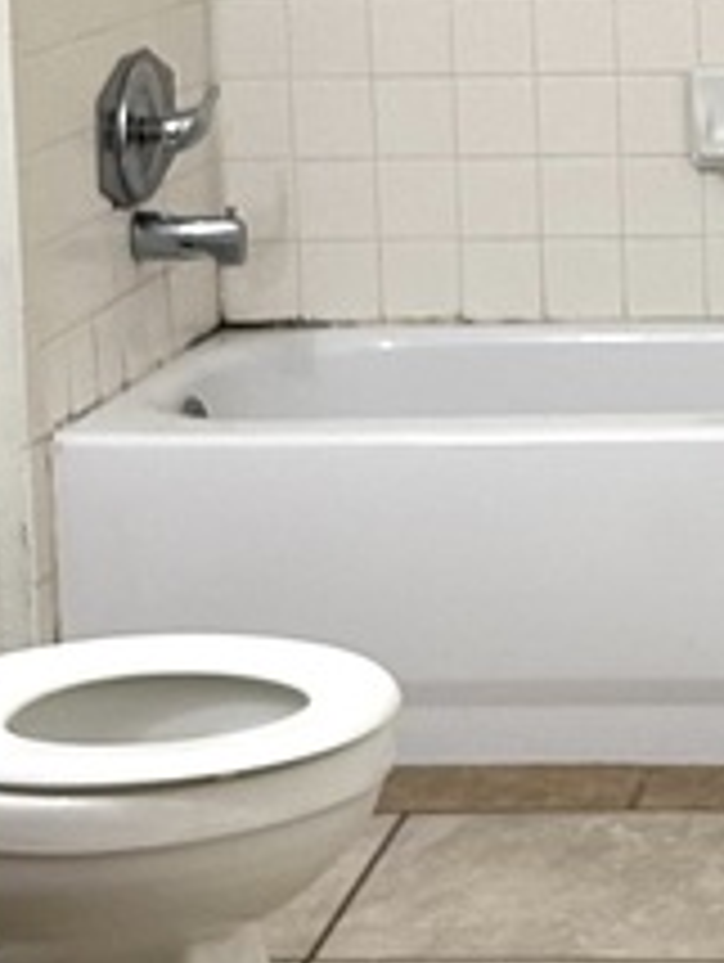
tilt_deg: -7.4
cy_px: 207
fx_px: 3646
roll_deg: +1.2
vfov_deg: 15.0
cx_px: 926
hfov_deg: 11.1
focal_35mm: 131
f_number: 1.5
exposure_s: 1/89
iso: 125
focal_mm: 5.7
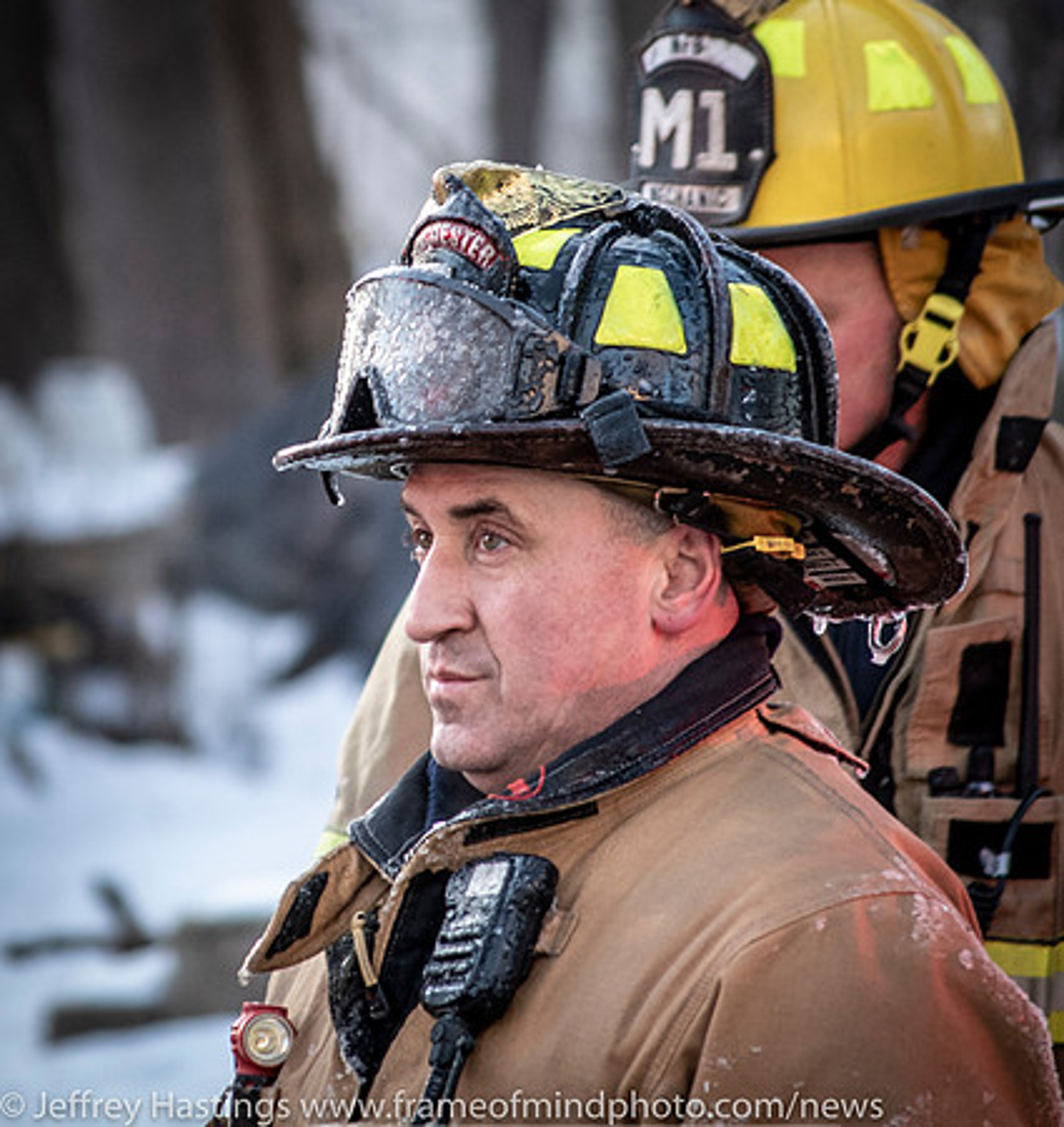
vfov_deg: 4.4
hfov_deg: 4.2
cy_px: 339
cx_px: 303
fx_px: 14513
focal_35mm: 405
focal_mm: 145
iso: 800
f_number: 5
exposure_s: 1/160
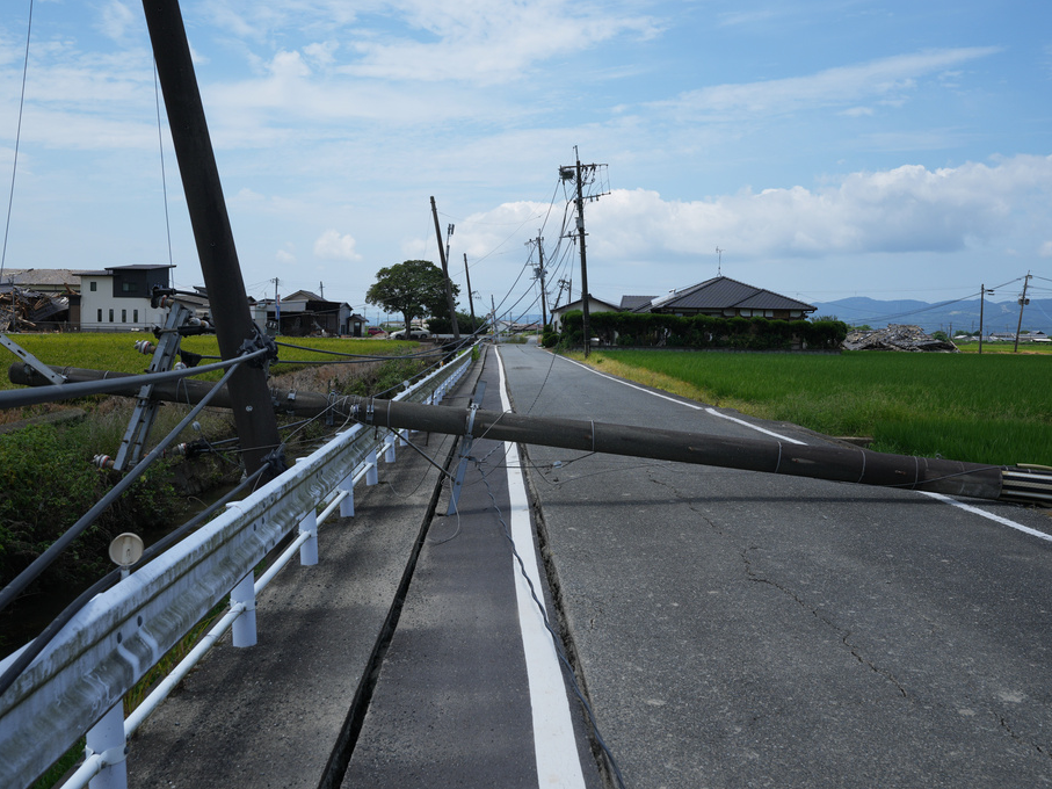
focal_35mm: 38
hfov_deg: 49.0
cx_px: 515
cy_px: 394
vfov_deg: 37.7
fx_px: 1155
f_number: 7.1
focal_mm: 35
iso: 200
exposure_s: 1/1000
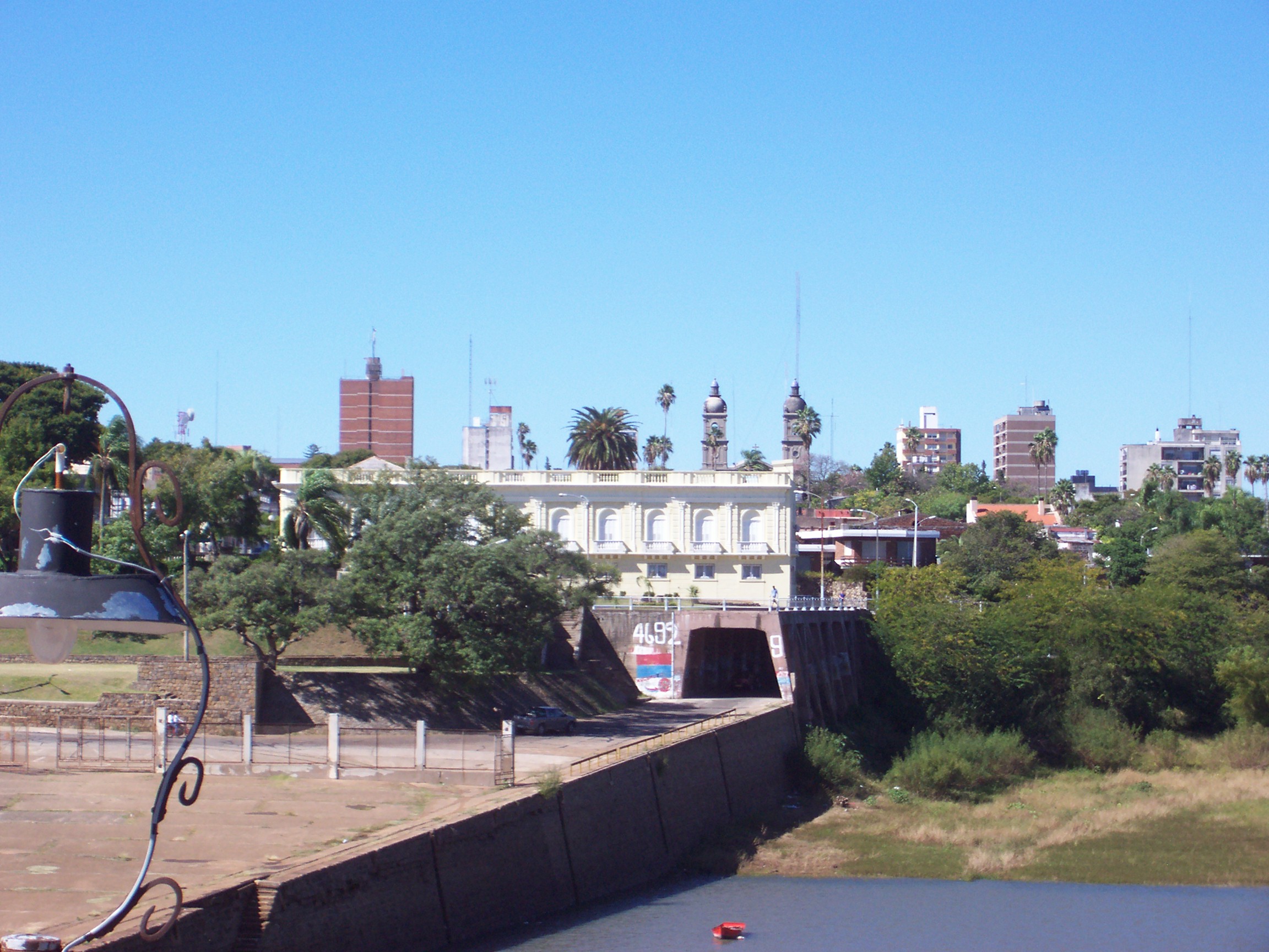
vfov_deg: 14.5
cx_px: 634
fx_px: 3739
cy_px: 476
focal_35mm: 102
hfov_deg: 19.3
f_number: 4.6
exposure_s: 1/436
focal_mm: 16.8
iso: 80
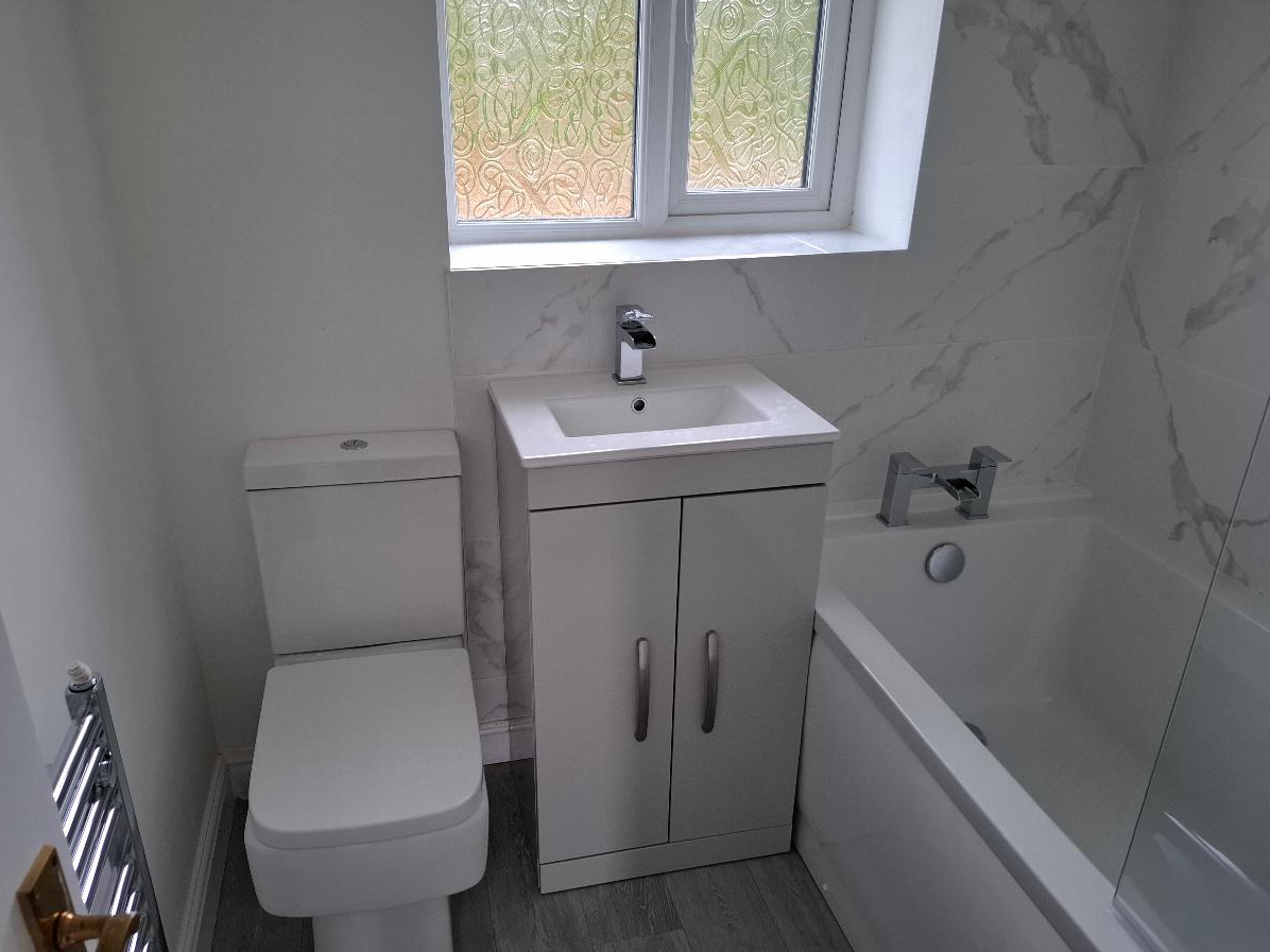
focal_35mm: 25
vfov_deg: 54.8
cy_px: 504
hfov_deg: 69.3
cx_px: 584
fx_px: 917
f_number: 1.8
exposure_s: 1/60
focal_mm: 5.54
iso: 250
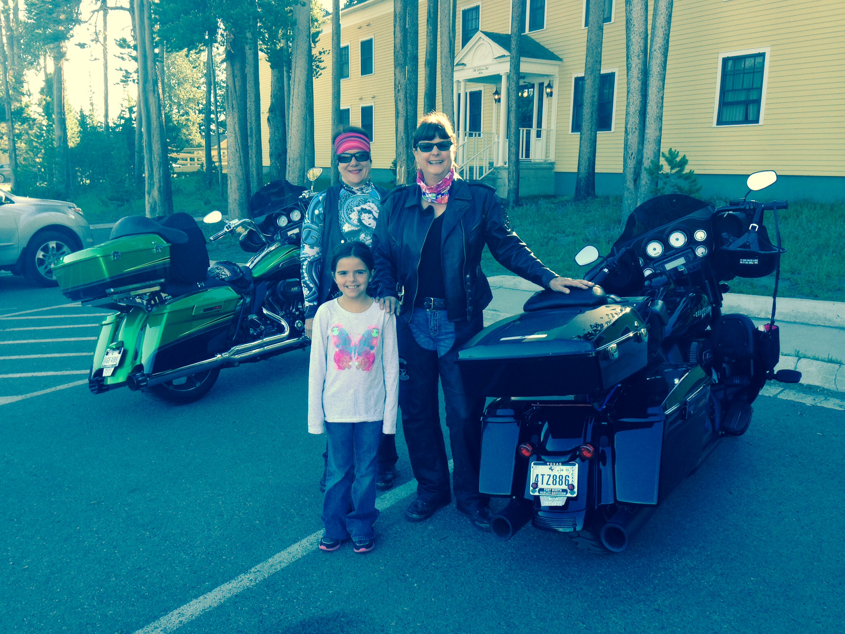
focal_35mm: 33
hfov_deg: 55.4
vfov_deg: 42.9
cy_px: 317
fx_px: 806
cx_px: 422
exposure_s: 1/121
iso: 50
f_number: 2.4
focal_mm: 4.12
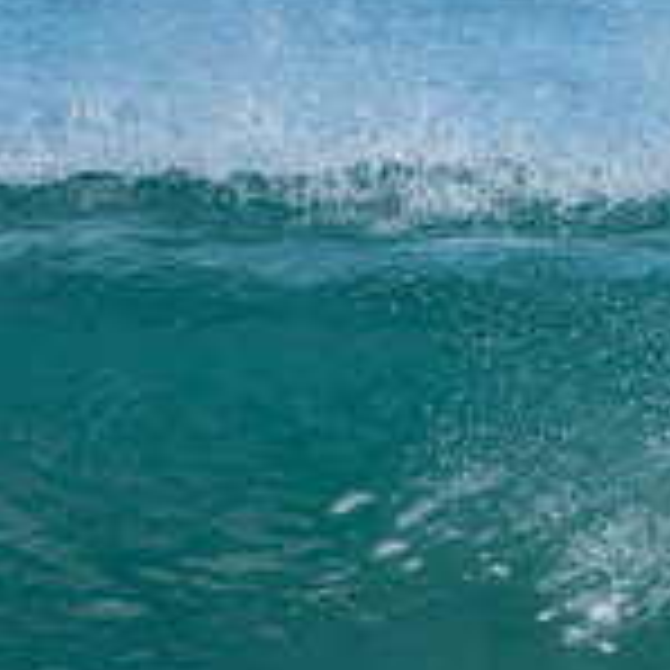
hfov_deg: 0.9
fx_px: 43555
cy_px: 268
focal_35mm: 1989
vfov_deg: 0.9
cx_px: 1300
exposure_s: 1/1250
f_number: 5.6
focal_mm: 400
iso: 280
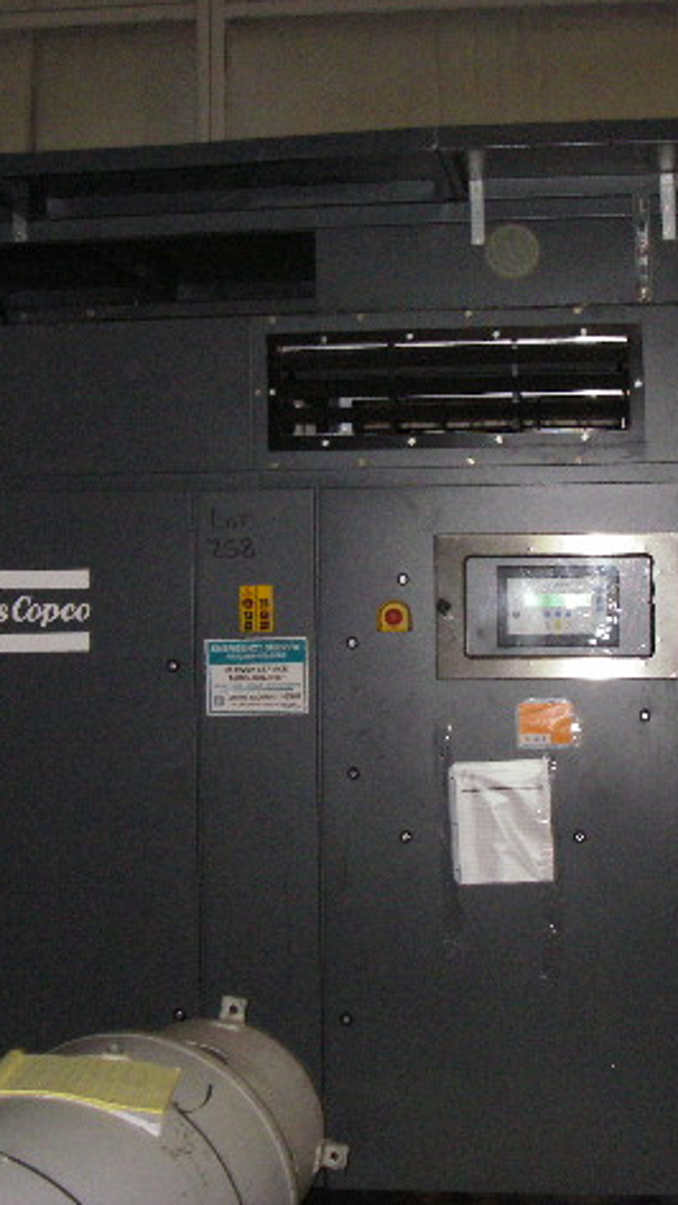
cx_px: 336
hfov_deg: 21.4
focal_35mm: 56
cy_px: 599
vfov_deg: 37.2
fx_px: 1790
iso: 400
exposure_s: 1/40
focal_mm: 6.3
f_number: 3.3
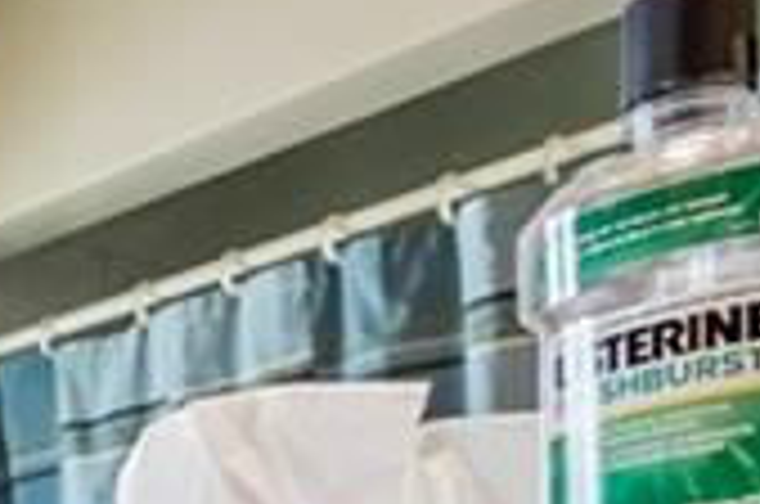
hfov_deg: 16.6
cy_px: 932
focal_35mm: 91
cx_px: -787
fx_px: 1917
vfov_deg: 13.3
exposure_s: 1/15
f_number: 8
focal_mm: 15
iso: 200
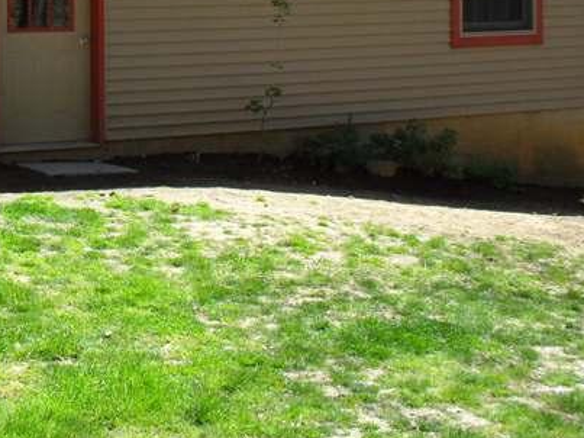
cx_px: 30
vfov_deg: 16.0
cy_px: -67
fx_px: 1501
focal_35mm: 89
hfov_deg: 21.4
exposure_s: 1/500
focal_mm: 6.3
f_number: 3.2
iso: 100
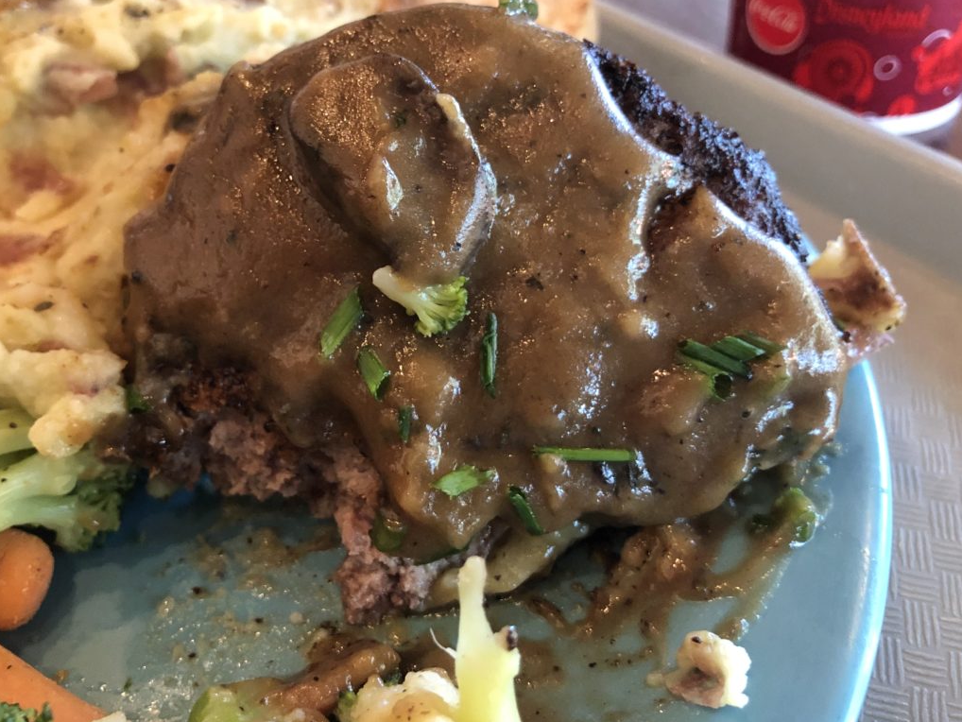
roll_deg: -1.5
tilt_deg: -37.1
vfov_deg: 42.8
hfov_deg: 55.1
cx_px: 412
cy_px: 301
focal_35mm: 33
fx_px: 917
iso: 80
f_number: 1.8
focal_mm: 4
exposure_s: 1/15
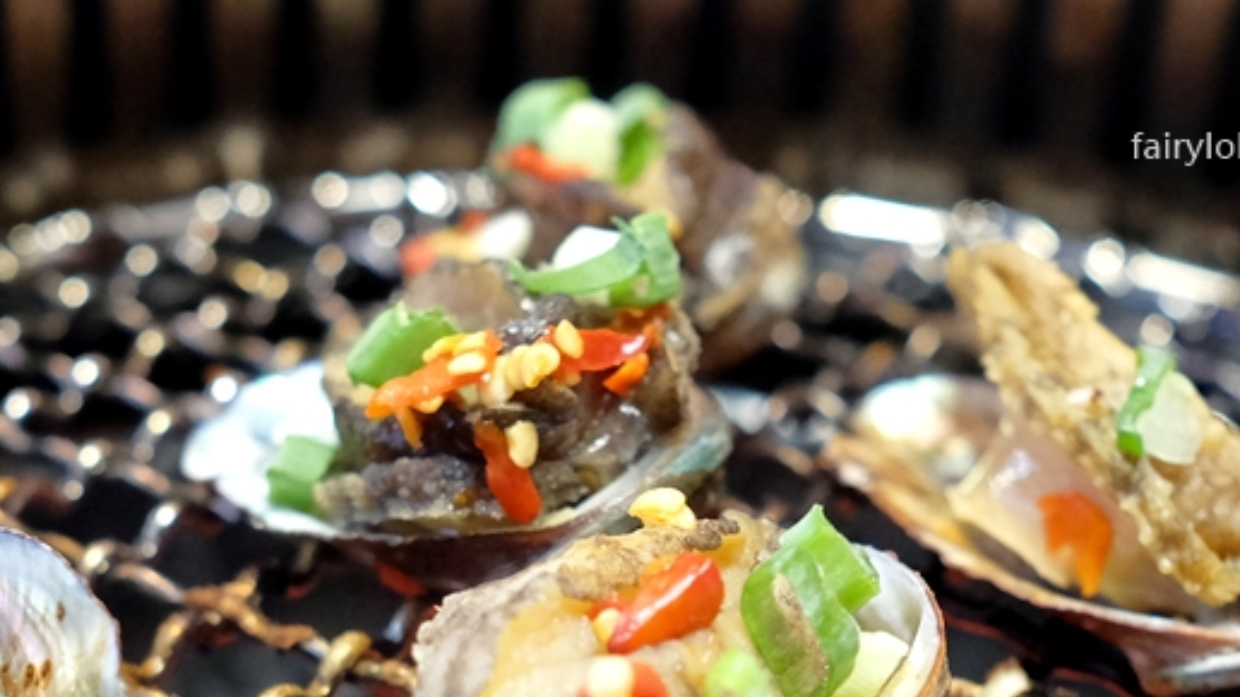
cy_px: 719
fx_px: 2104
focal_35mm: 64
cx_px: 500
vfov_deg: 18.3
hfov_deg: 32.7
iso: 2000
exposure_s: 1/50
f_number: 2.8
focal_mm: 23
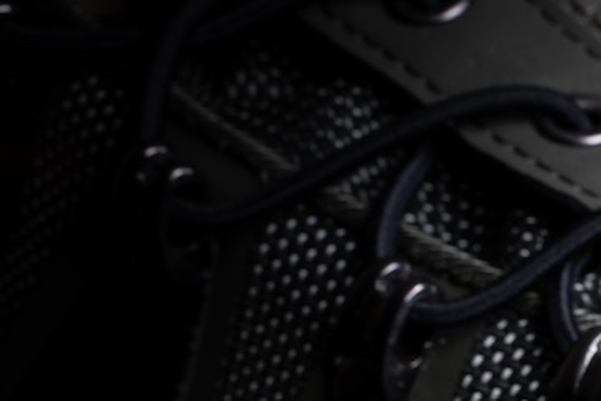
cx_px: 1250
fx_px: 2437
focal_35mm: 146
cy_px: 742
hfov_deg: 12.2
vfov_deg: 9.0
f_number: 11
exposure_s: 1/8
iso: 250
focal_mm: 35
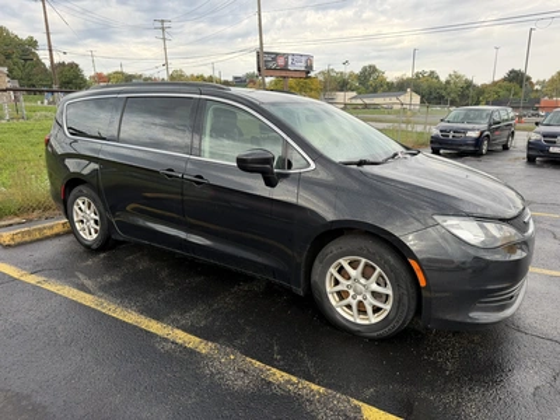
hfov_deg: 71.6
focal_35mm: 24
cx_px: 280
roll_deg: -1.2
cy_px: 210
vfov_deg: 56.8
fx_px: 388
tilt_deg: -11.0
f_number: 1.78
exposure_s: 1/476
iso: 80
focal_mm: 6.76
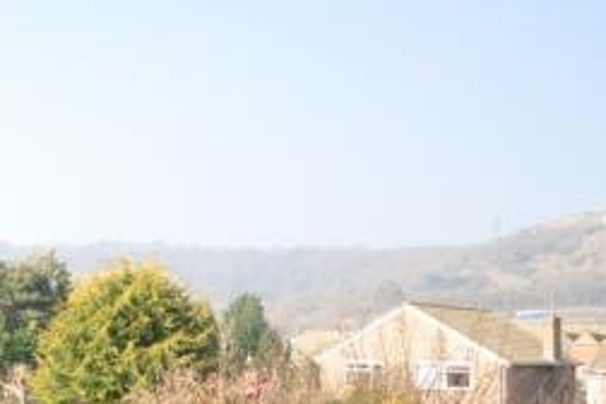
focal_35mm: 78
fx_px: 1313
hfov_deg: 24.1
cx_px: -79
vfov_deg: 17.4
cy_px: 296
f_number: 5.6
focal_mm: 20
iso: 200
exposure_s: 1/125
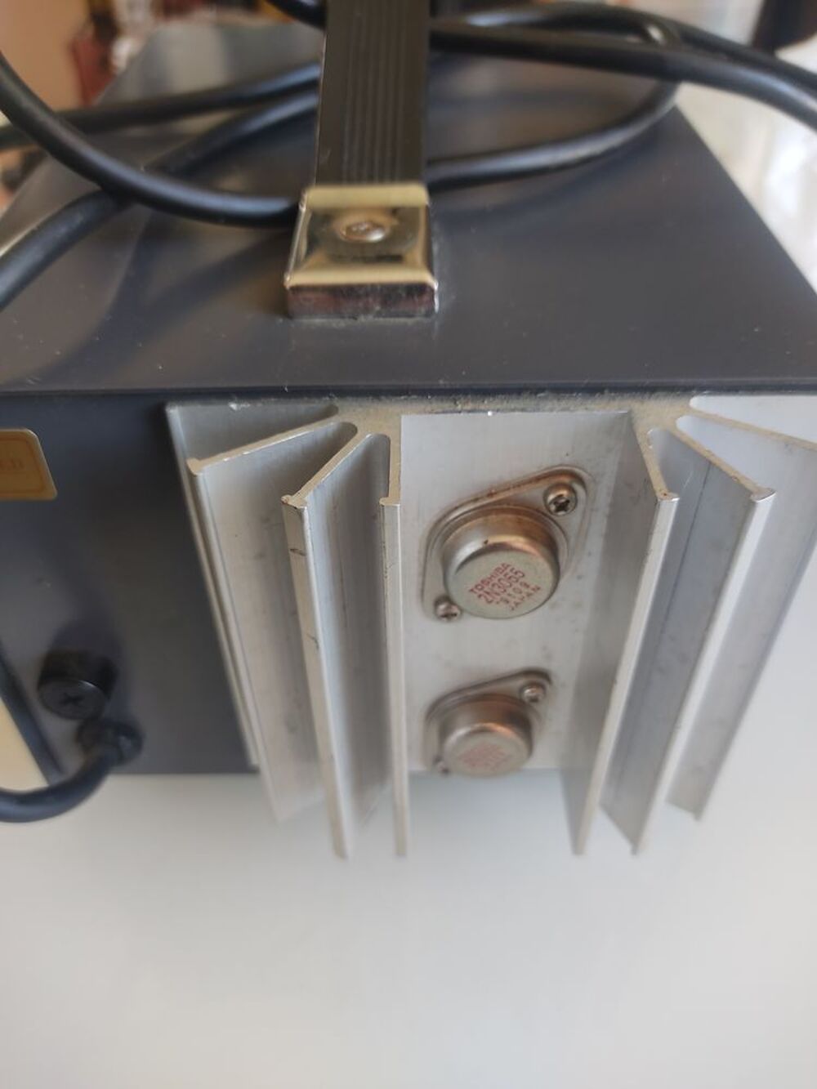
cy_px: 544
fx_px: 818
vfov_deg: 67.3
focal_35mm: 26
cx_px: 408
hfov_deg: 53.1
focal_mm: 4.74
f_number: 1.79
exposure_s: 1/33
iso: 306
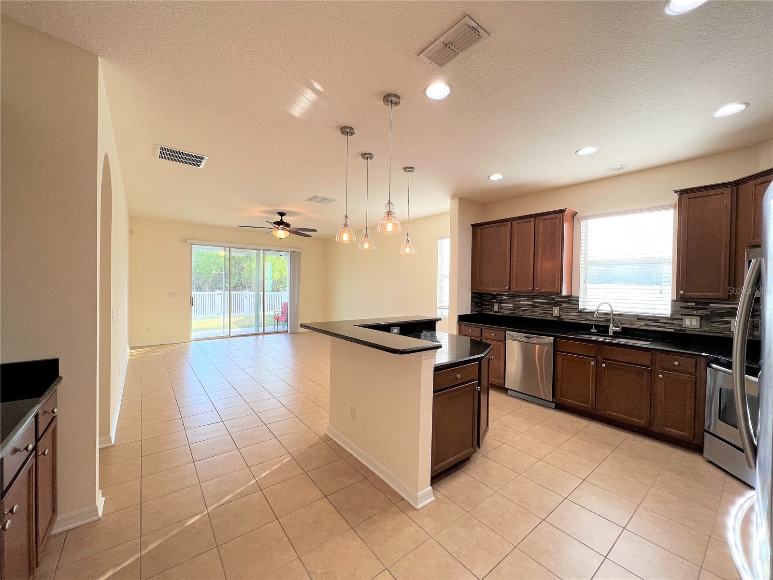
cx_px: 386
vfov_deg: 89.9
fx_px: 290
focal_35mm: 13
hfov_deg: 106.2
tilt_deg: -1.1
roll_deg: -0.9
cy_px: 290
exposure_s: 1/120
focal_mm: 1.57
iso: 80
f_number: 1.8
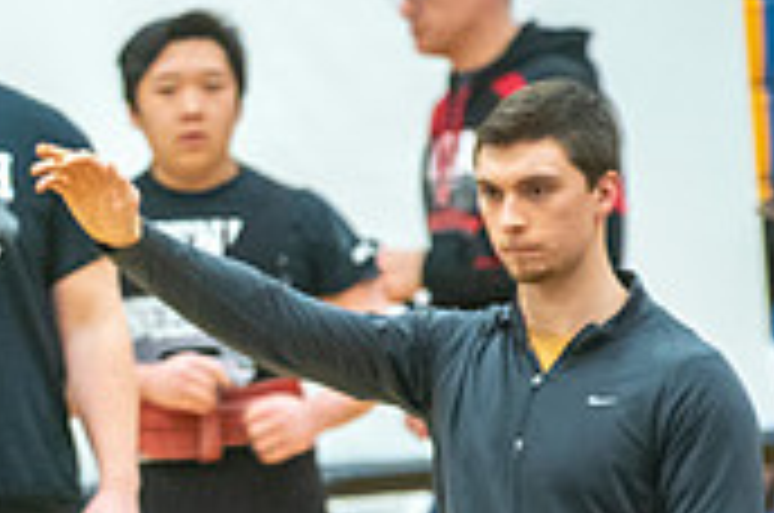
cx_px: -495
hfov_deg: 3.8
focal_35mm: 541
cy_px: 610
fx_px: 11610
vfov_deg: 2.5
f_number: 4
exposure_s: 1/250
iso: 6400
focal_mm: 160
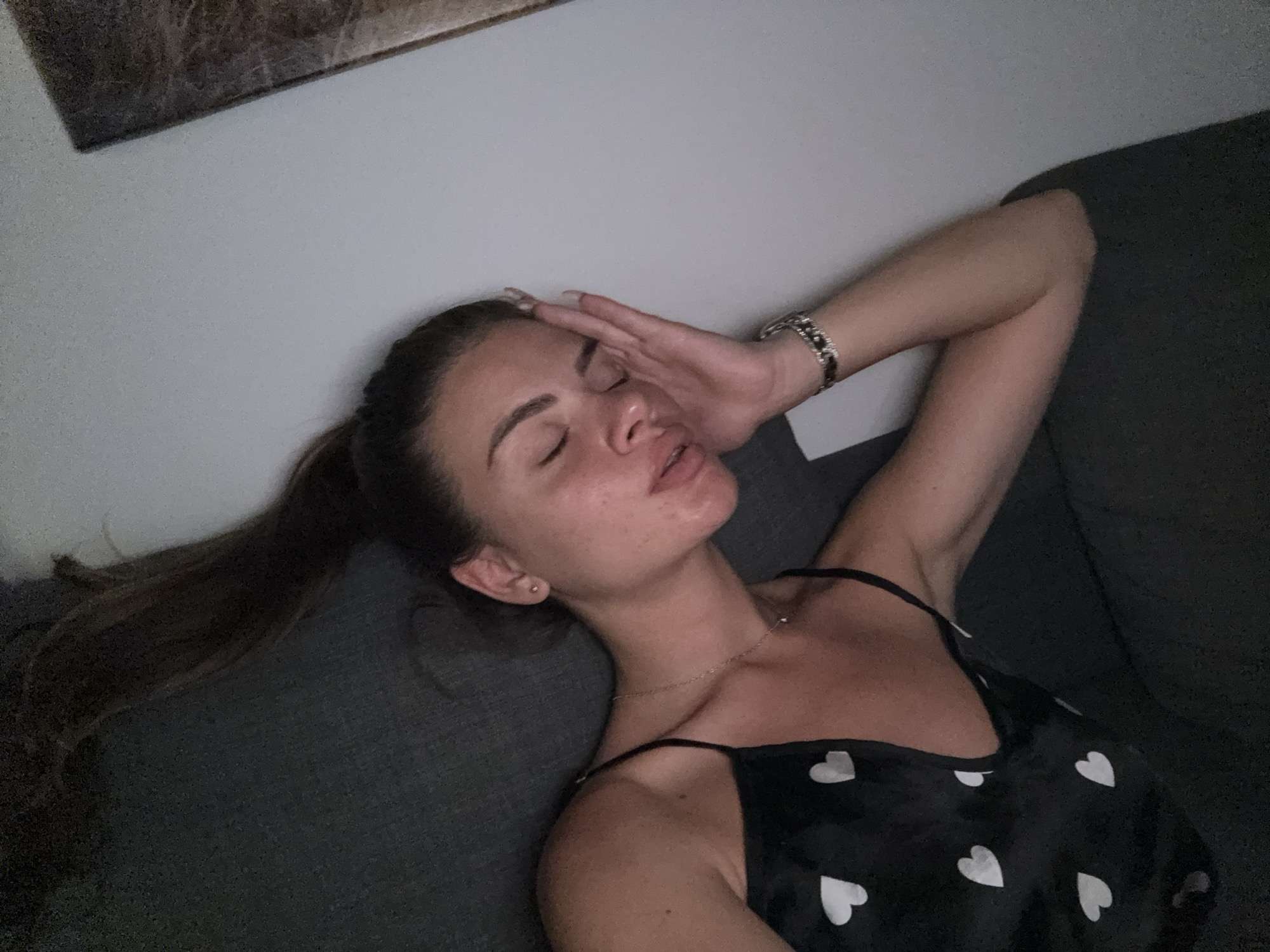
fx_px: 844
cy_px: 476
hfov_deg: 73.9
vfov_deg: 58.9
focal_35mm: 23
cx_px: 635
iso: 320
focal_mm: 2.69
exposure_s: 1/25
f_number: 1.9
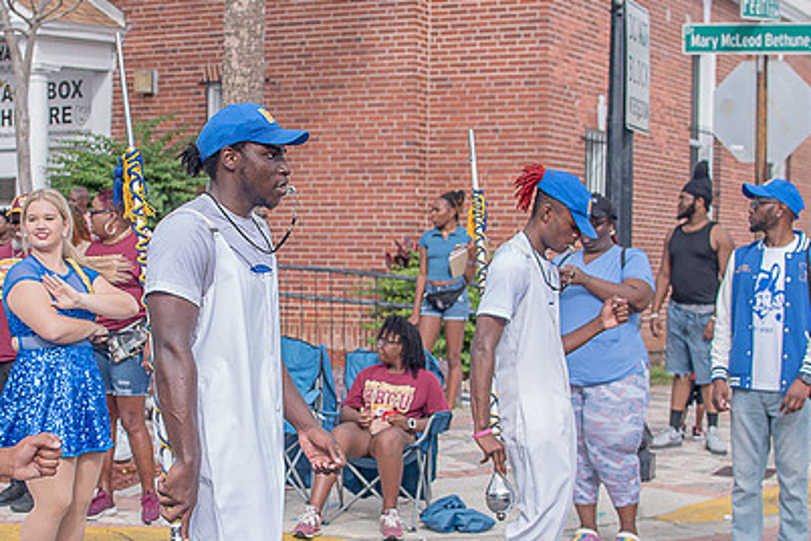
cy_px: 326
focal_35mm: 75
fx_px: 1689
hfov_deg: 26.8
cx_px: 240
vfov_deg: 18.2
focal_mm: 35
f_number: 4
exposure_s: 1/500
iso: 100
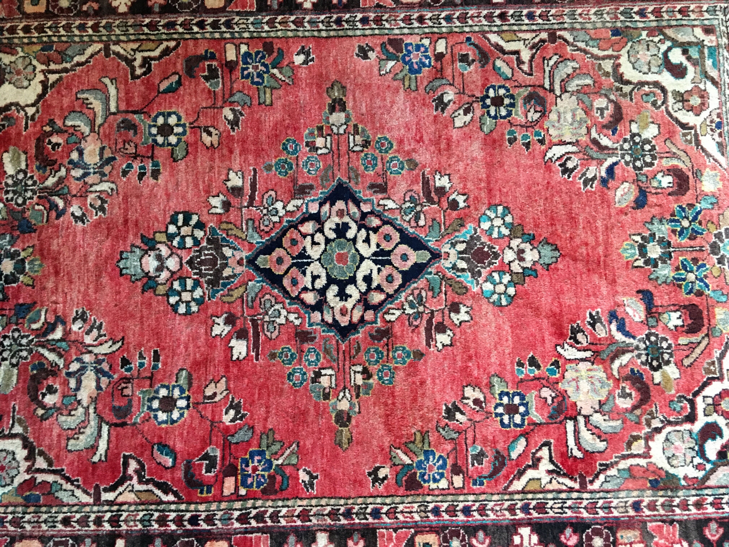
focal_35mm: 29
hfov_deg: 61.7
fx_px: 611
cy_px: 274
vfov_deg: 48.2
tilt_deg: -82.0
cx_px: 364
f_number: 2.2
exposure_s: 1/20
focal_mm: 4.15
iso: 200
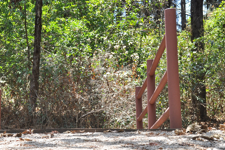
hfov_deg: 20.5
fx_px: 616
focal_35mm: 99
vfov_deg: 13.8
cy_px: 91
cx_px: 61
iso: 200
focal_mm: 45
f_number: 8
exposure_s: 1/100
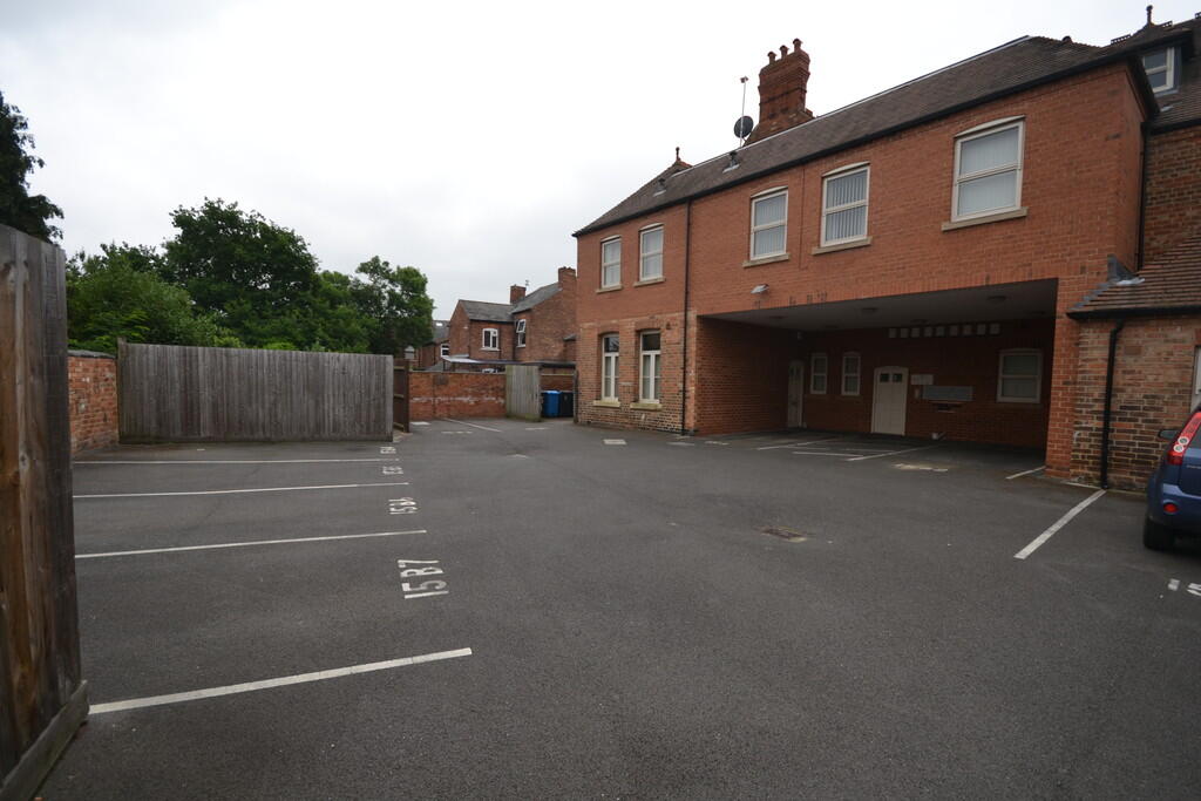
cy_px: 400
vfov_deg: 77.3
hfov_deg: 100.4
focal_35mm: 15
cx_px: 600
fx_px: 500
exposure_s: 1/160
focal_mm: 10
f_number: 6.3
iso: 100
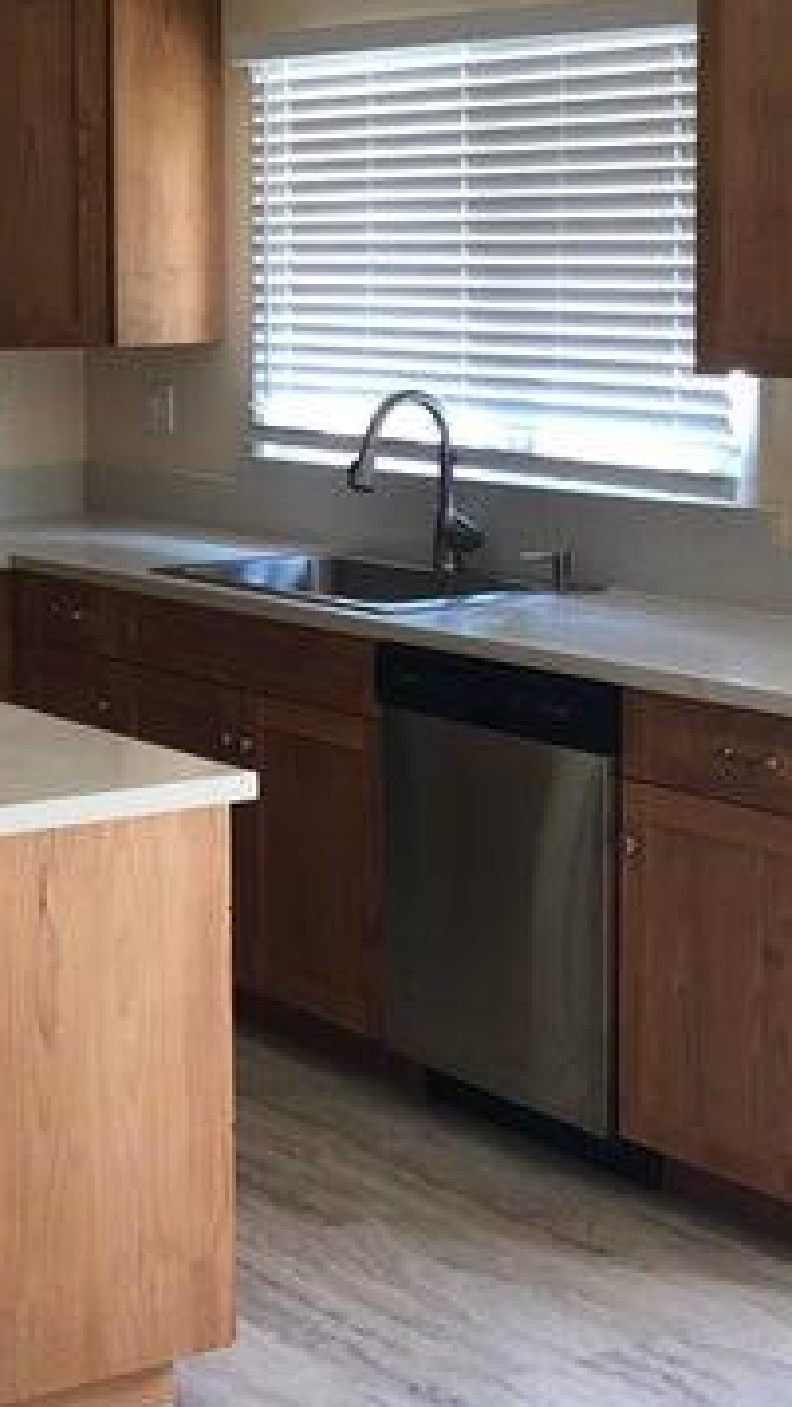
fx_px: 2723
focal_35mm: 73
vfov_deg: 28.9
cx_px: -132
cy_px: 528
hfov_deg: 16.0
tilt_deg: -5.0
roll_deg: +1.7
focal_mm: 3.99
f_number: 1.8
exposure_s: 1/24
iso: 32
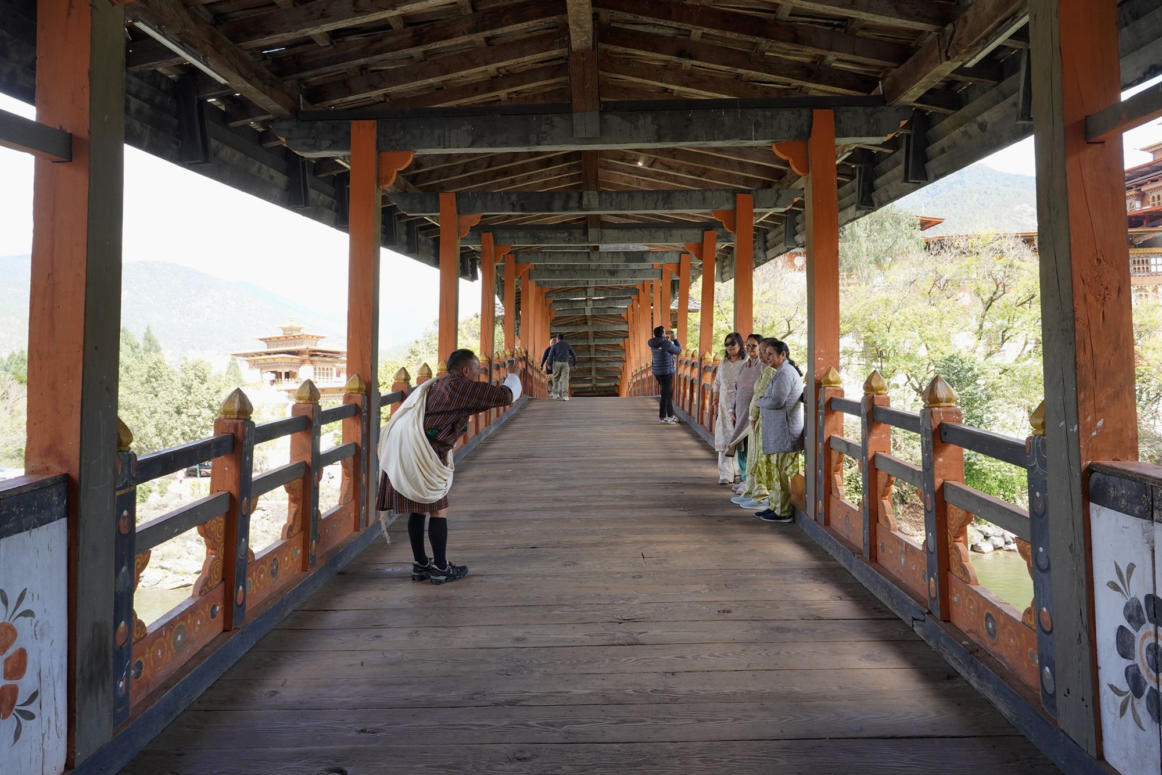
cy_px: 388
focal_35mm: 24
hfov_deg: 73.7
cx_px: 581
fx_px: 775
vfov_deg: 53.1
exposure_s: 1/100
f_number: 11
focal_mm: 24
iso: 800
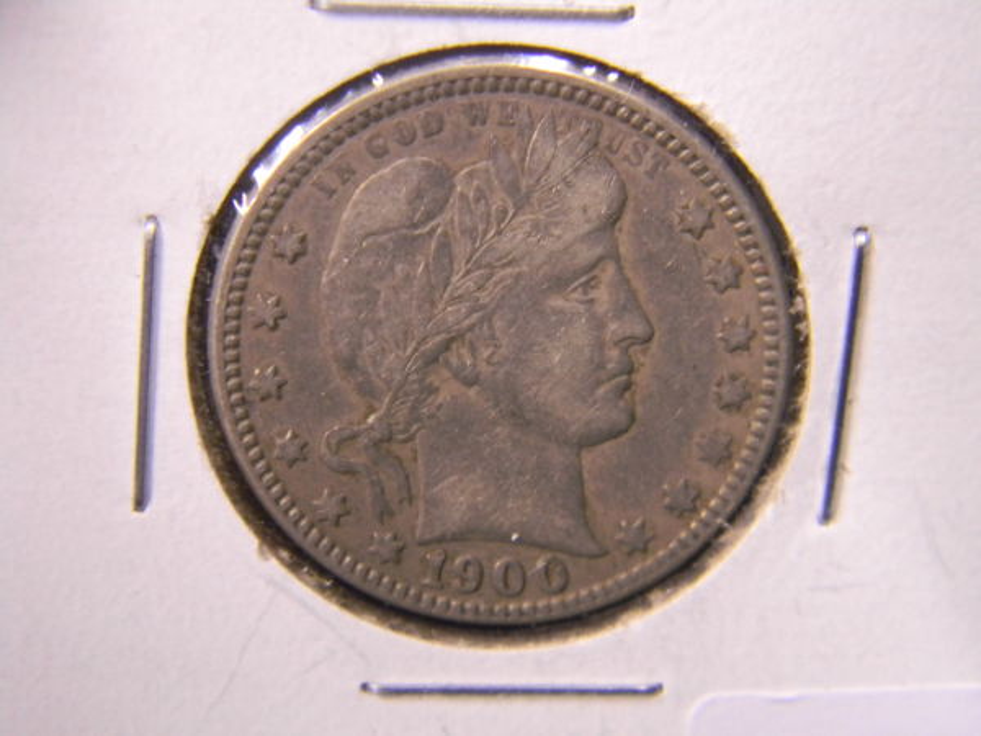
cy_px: 368
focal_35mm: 83
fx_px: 2352
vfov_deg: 17.8
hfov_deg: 23.6
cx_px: 490
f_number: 4.5
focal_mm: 15.1
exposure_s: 1/6.9
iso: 400
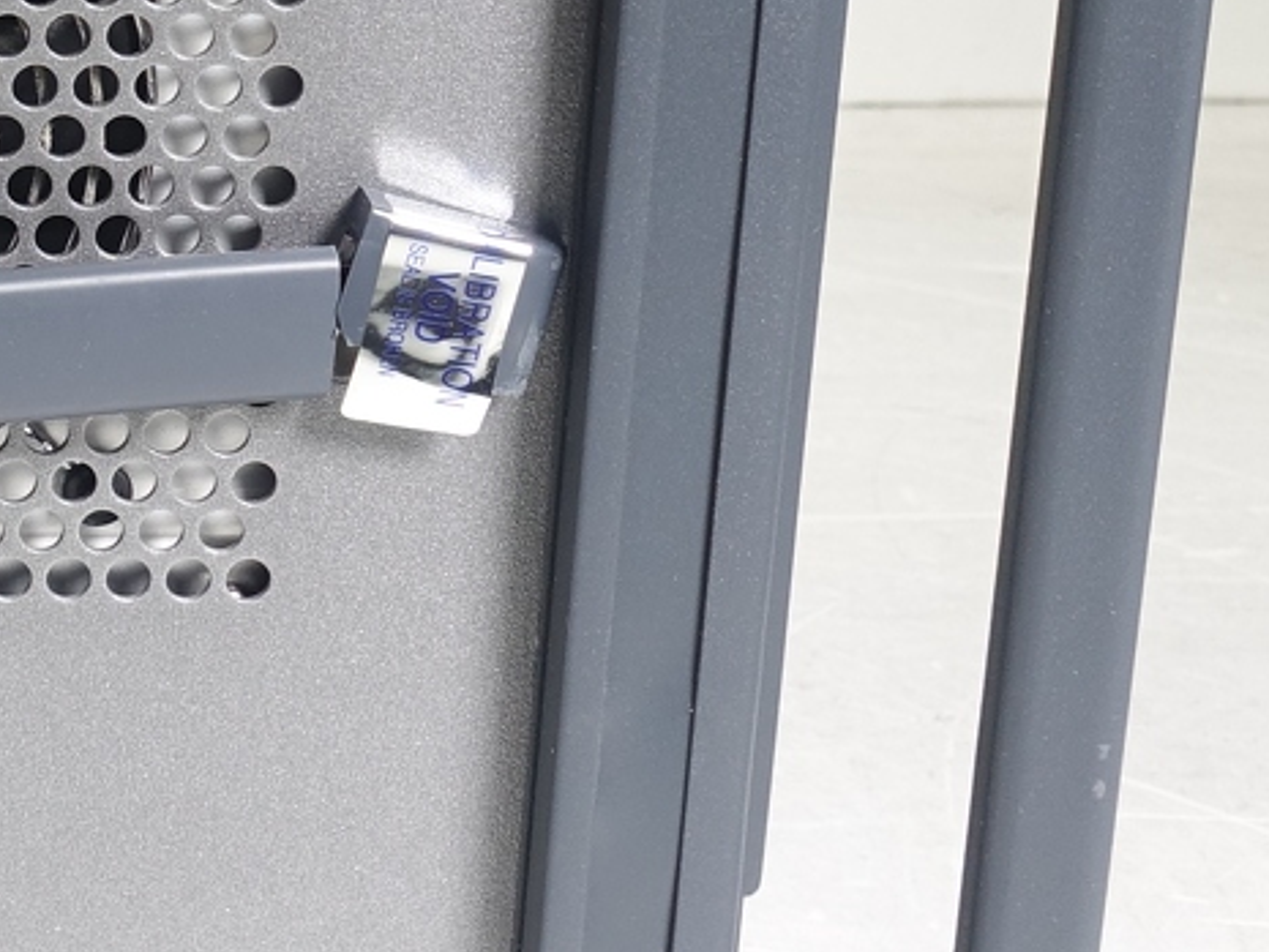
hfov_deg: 11.3
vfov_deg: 9.2
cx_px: -1149
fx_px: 5904
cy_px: 97
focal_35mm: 161
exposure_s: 1/80
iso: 125
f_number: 4
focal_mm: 14.1
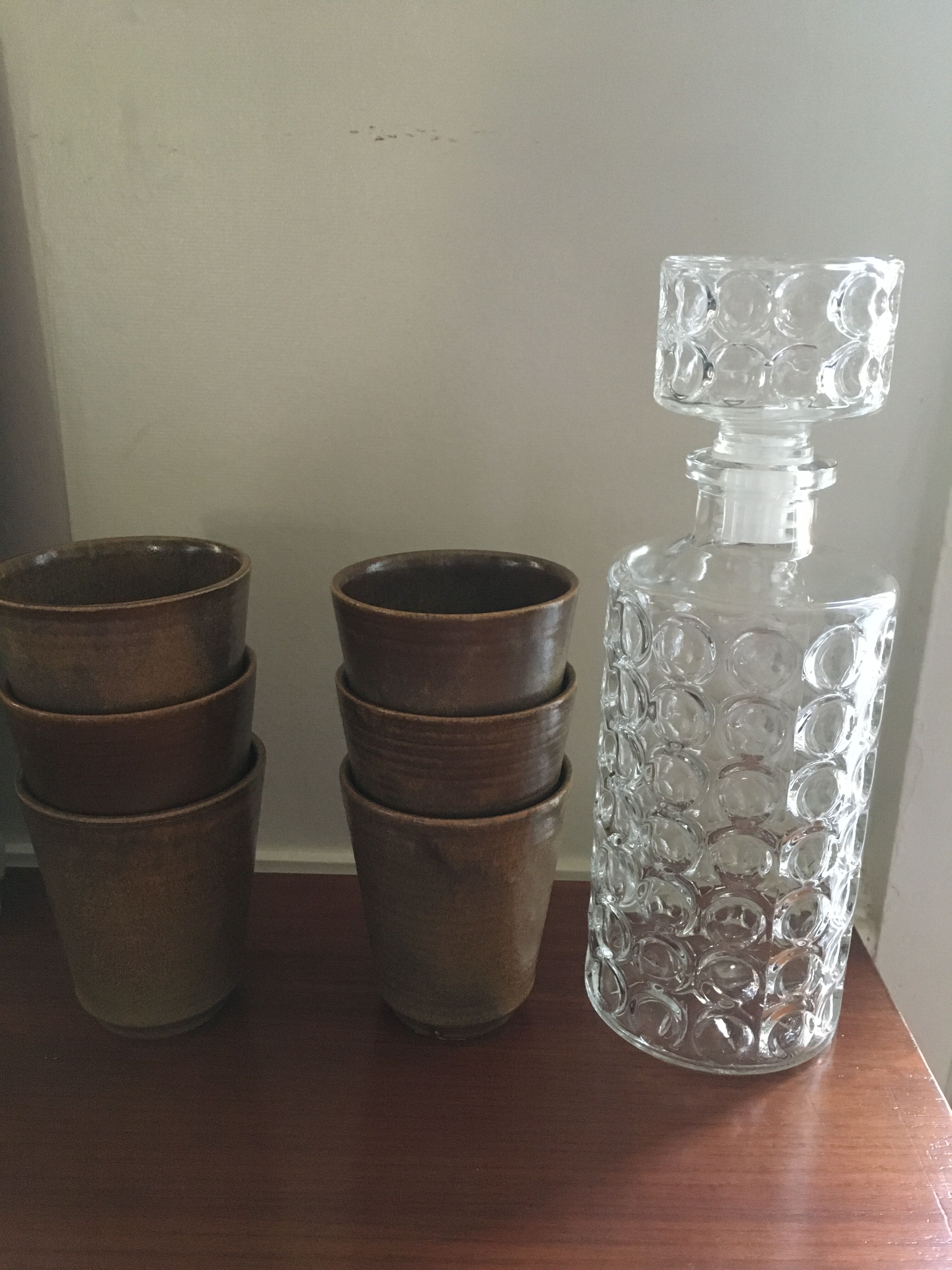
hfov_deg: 48.2
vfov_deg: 61.7
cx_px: 476
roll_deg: -0.7
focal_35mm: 29
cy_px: 635
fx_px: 1063
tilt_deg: -17.7
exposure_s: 1/15
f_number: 2.2
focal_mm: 4.15
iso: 320
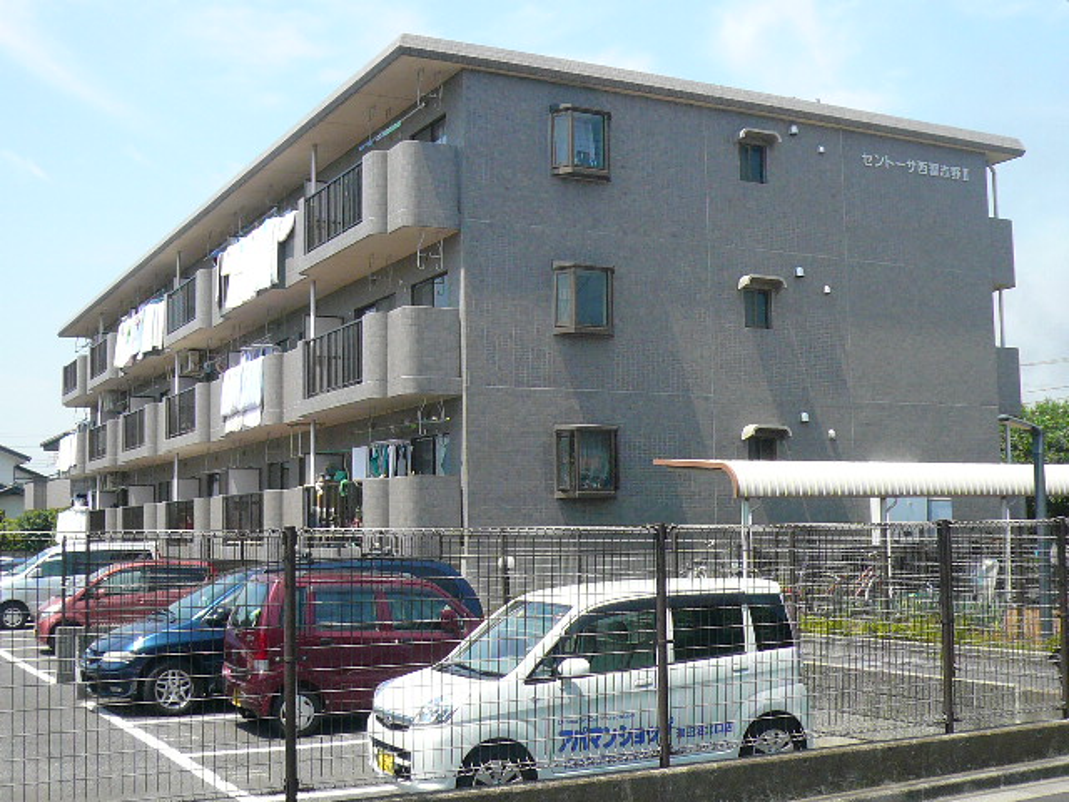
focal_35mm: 45
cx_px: 534
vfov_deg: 32.2
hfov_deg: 42.1
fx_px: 1390
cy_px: 401
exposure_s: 1/1000
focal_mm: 4.9
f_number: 2.9
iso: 100
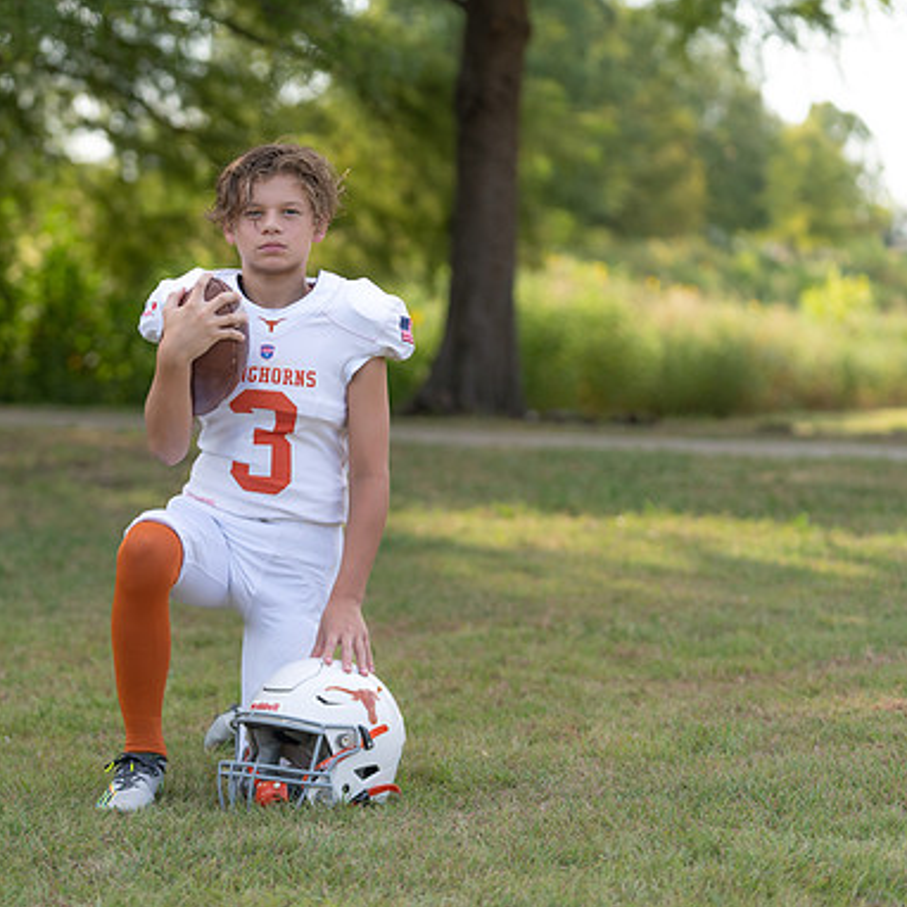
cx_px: 266
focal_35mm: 120
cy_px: 455
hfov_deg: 14.5
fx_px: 3557
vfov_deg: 14.5
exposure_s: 1/400
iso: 100
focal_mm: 93
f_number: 2.8
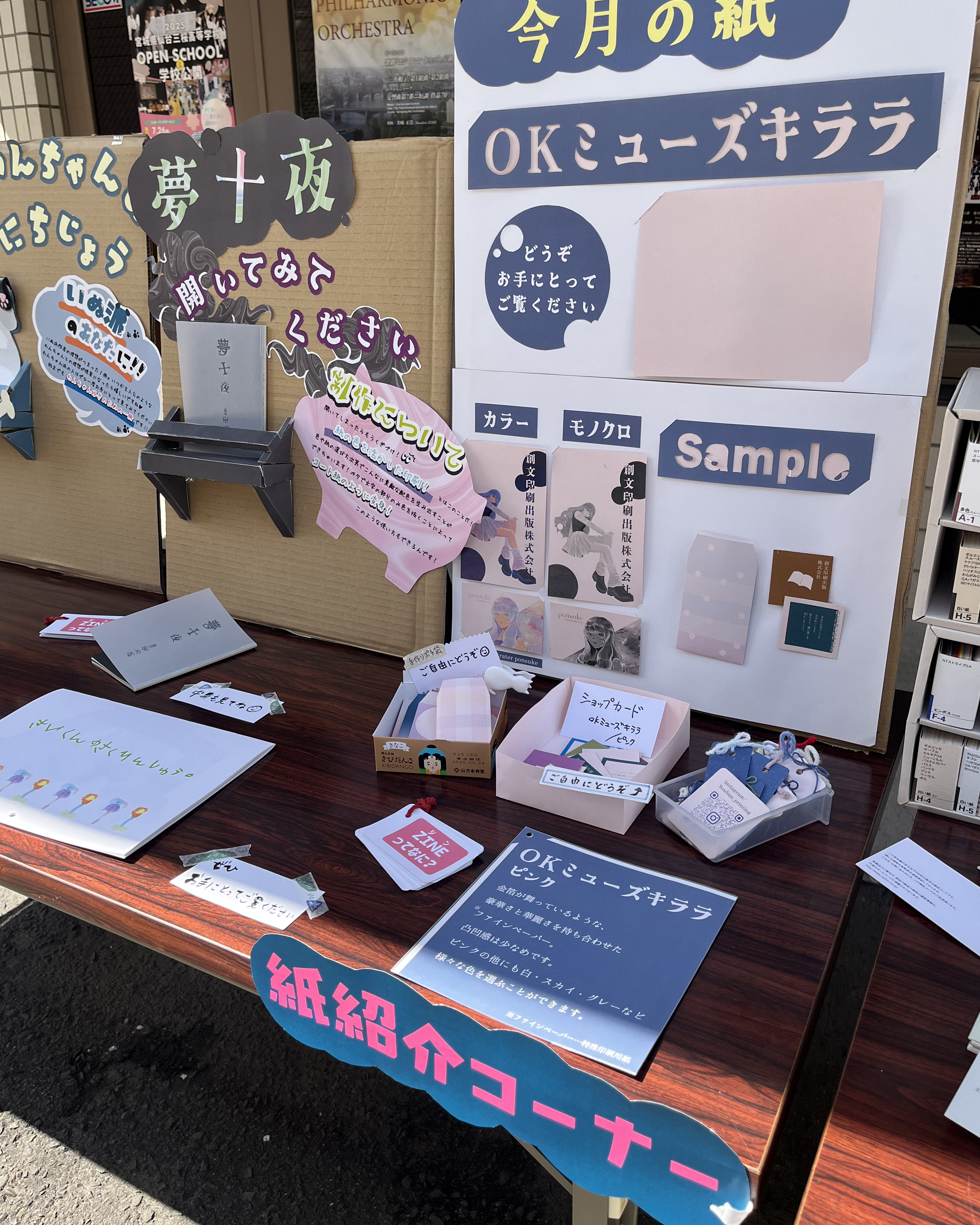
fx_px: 1015
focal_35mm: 28
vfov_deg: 62.1
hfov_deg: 51.5
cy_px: 569
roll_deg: +1.4
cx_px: 487
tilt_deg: -21.6
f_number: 1.6
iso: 50
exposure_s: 1/983
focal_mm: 5.1
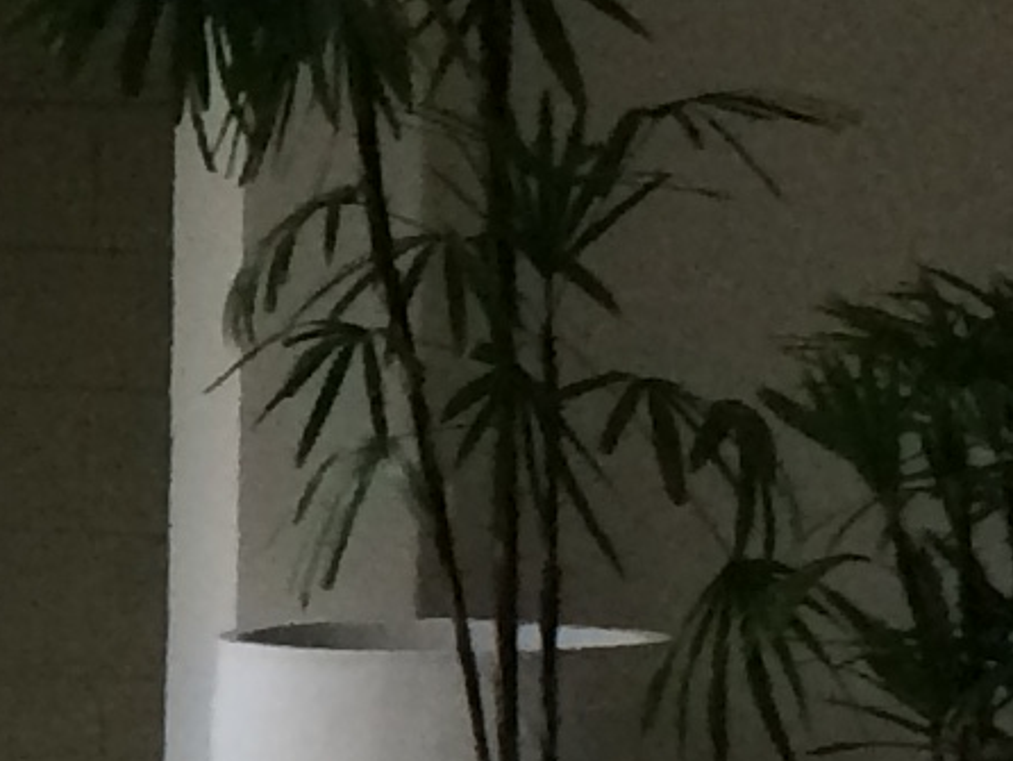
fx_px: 6207
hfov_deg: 9.0
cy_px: 157
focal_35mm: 212
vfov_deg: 7.0
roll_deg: -0.4
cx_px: -722
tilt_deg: -1.2
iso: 80
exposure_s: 1/33
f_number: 2.2
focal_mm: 4.15
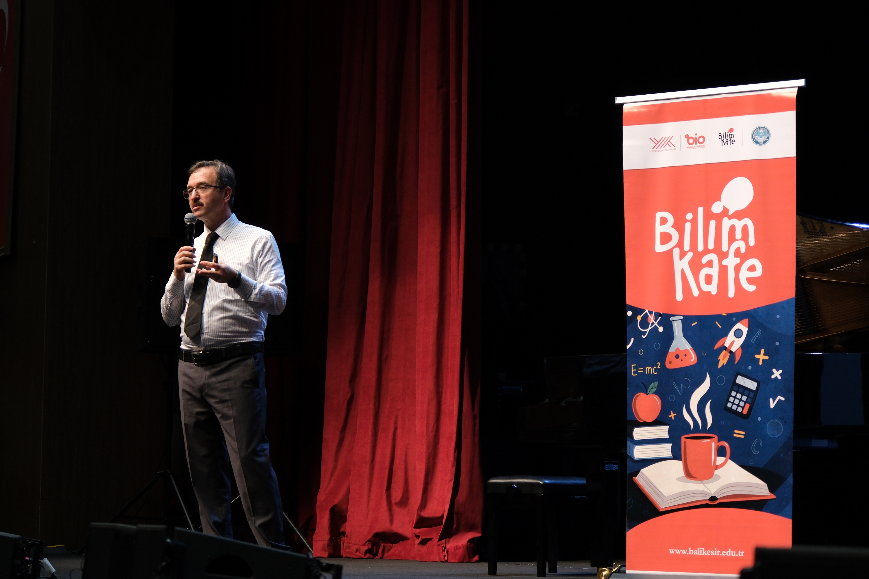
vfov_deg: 16.1
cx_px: 434
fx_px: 2051
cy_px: 290
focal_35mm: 85
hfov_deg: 23.9
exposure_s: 1/85
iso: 1250
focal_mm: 56.5
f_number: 4
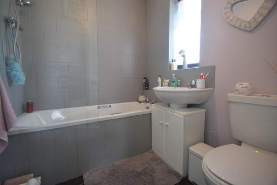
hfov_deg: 100.4
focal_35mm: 15
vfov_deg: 77.4
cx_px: 138
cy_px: 92
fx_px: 115
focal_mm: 10
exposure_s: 1/60
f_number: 4
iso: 800
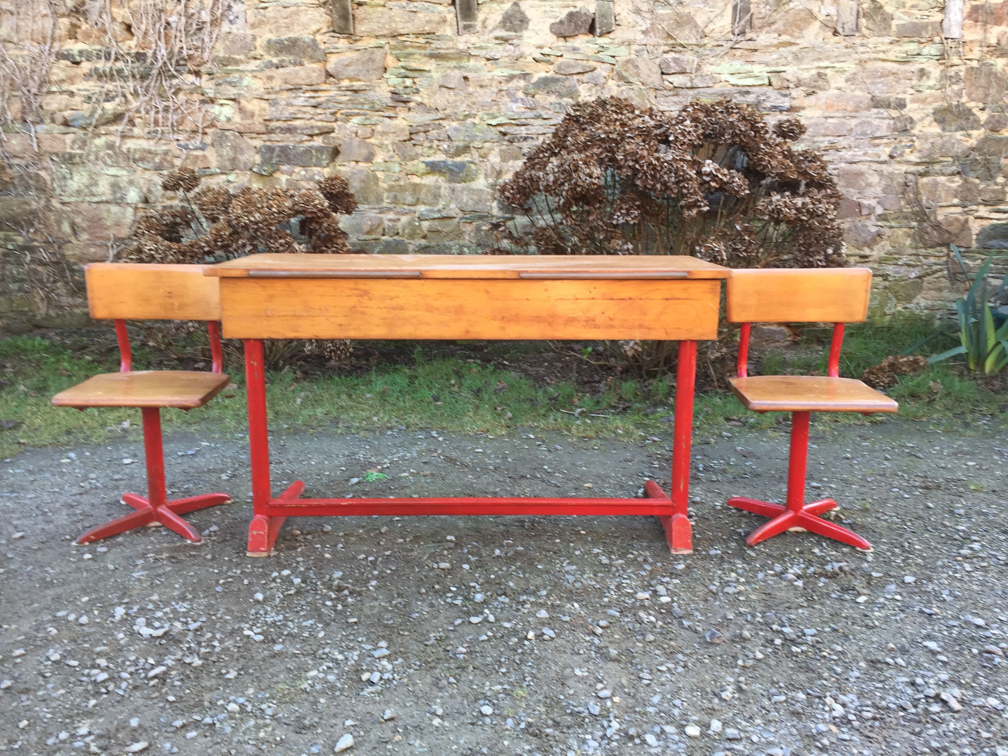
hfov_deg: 61.7
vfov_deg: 48.2
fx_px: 844
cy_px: 378
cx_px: 504
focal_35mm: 29
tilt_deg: -12.3
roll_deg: -0.8
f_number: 2.2
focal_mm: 4.15
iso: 40
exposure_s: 1/50
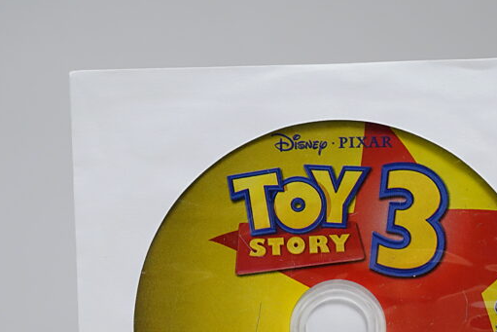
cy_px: 316
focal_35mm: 101
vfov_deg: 13.4
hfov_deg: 20.1
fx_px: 1395
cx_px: 340
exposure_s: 1/80
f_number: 5.6
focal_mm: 43
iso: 1000
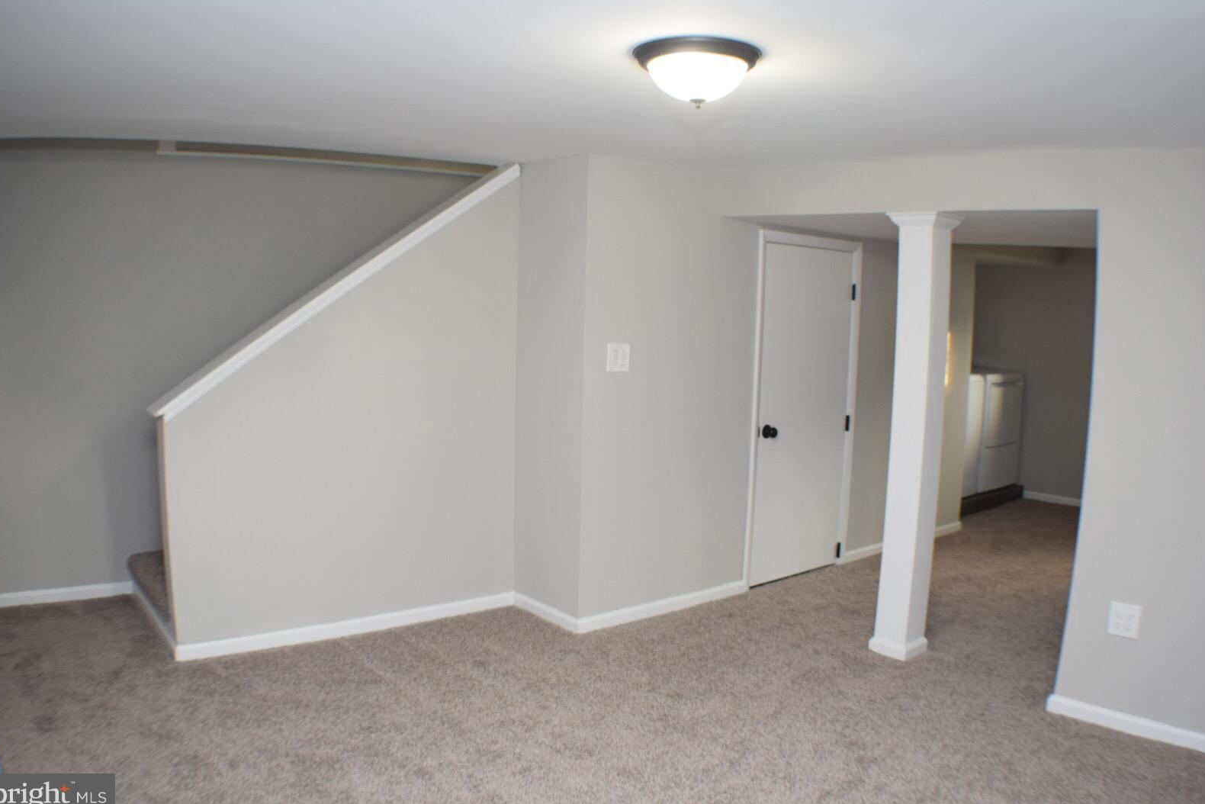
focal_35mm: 42
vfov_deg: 32.3
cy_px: 406
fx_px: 1390
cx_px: 599
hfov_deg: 46.9
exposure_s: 1/60
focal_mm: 27
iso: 800
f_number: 4
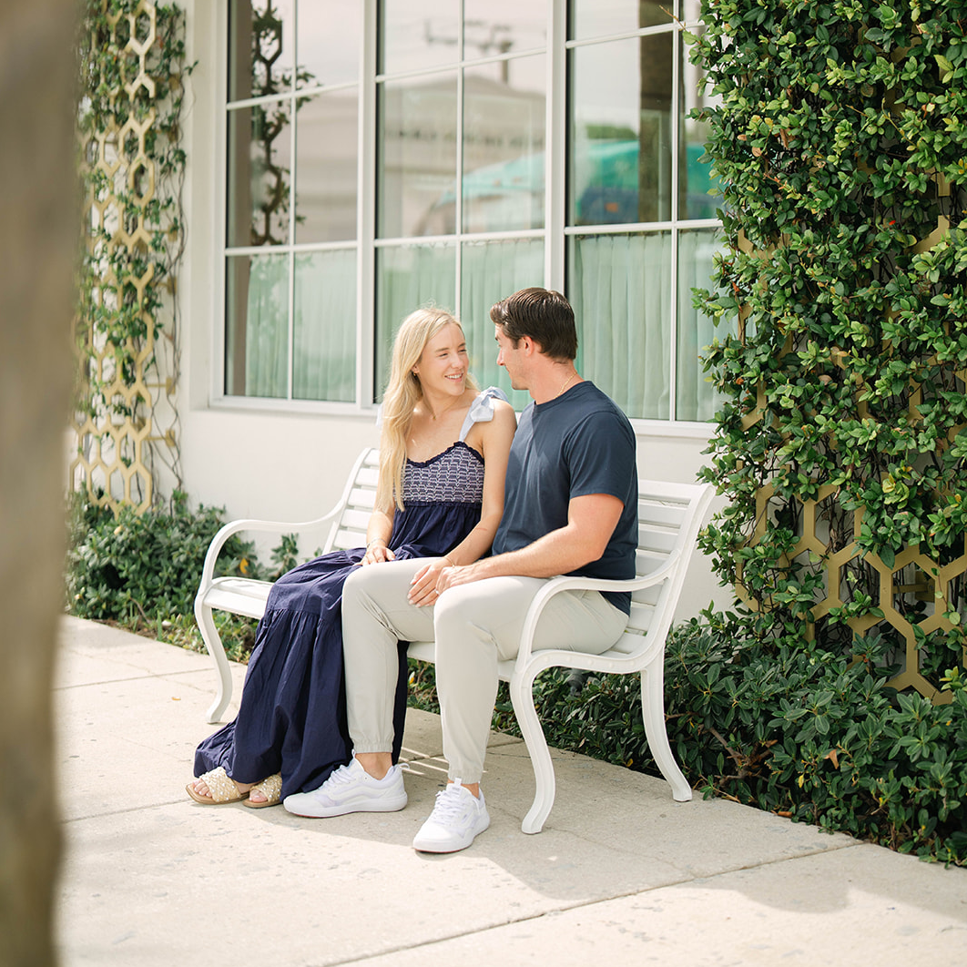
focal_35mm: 64
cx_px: 485
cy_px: 310
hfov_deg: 26.9
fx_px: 2023
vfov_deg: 26.7
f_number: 1.2
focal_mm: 50
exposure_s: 1/8000
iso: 250
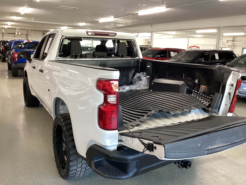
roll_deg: -2.7
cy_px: 92
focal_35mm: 31
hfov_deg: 58.4
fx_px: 220
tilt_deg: -11.5
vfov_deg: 45.4
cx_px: 123
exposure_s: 1/50
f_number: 2.4
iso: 200
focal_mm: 3.3
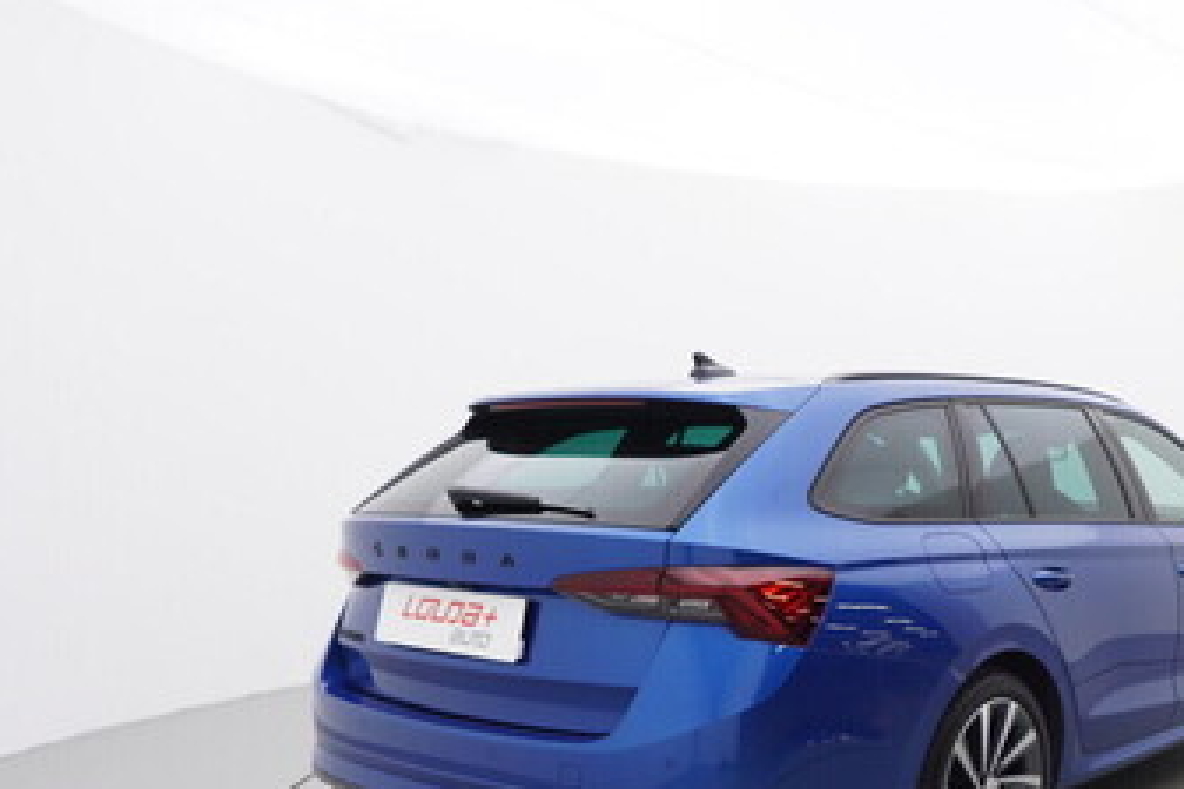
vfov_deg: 35.0
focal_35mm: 37
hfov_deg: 48.9
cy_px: 629
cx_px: 957
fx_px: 1211
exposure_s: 1/80
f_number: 5
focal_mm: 15
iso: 200
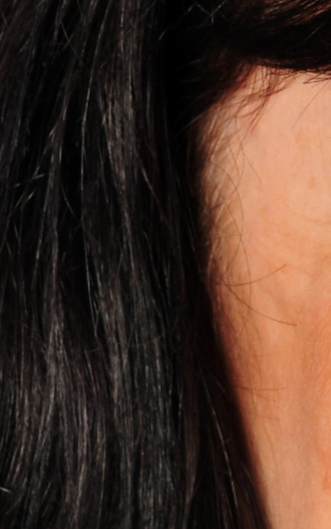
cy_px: 383
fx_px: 8203
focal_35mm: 568
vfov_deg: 3.7
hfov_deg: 2.3
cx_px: 538
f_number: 8
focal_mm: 70
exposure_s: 1/80
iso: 200
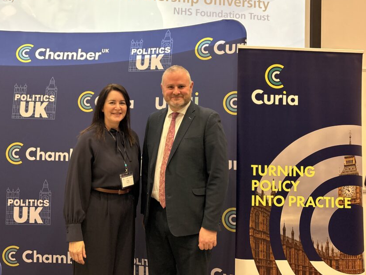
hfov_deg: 56.8
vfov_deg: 43.9
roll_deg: -1.4
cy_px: 107
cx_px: 174
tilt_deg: +3.9
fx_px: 338
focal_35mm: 32
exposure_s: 1/60
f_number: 1.6
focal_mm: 5.96
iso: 250
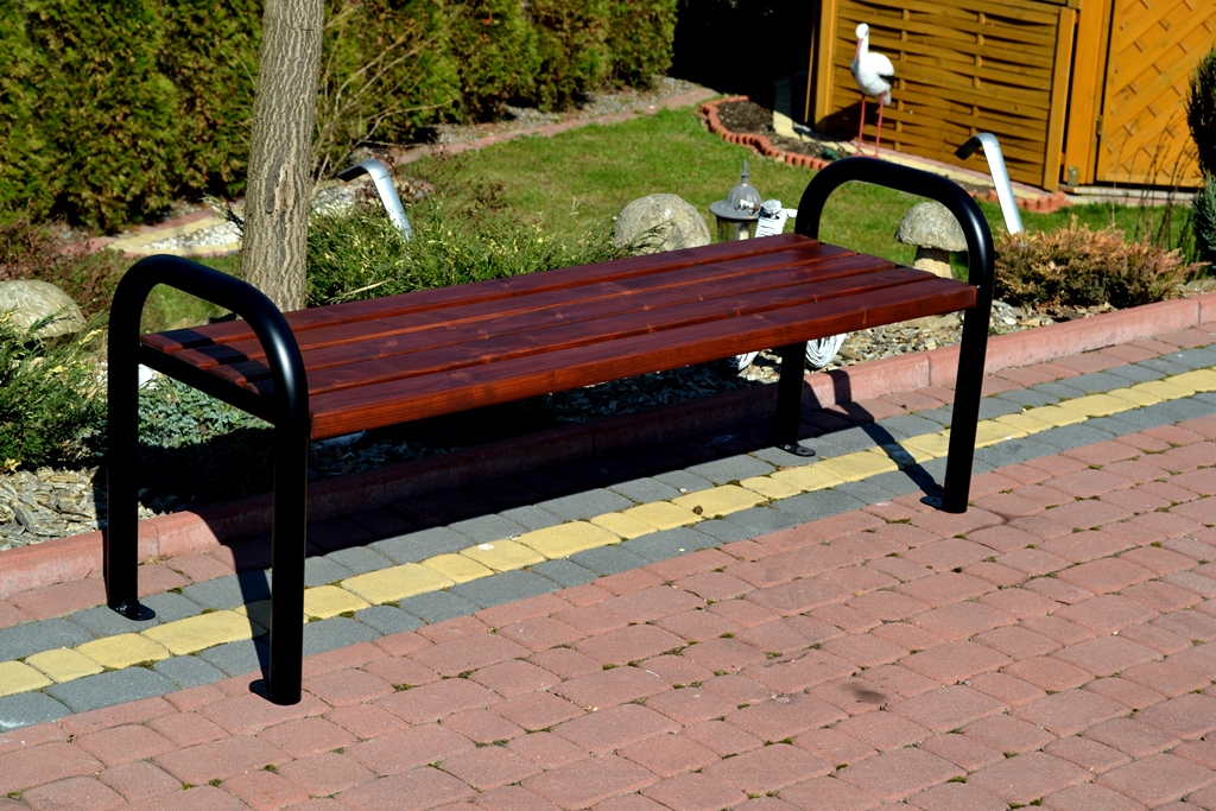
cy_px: 406
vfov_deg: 18.9
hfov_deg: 28.1
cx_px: 608
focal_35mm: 72
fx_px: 2432
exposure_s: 1/250
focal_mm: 48
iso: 100
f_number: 8
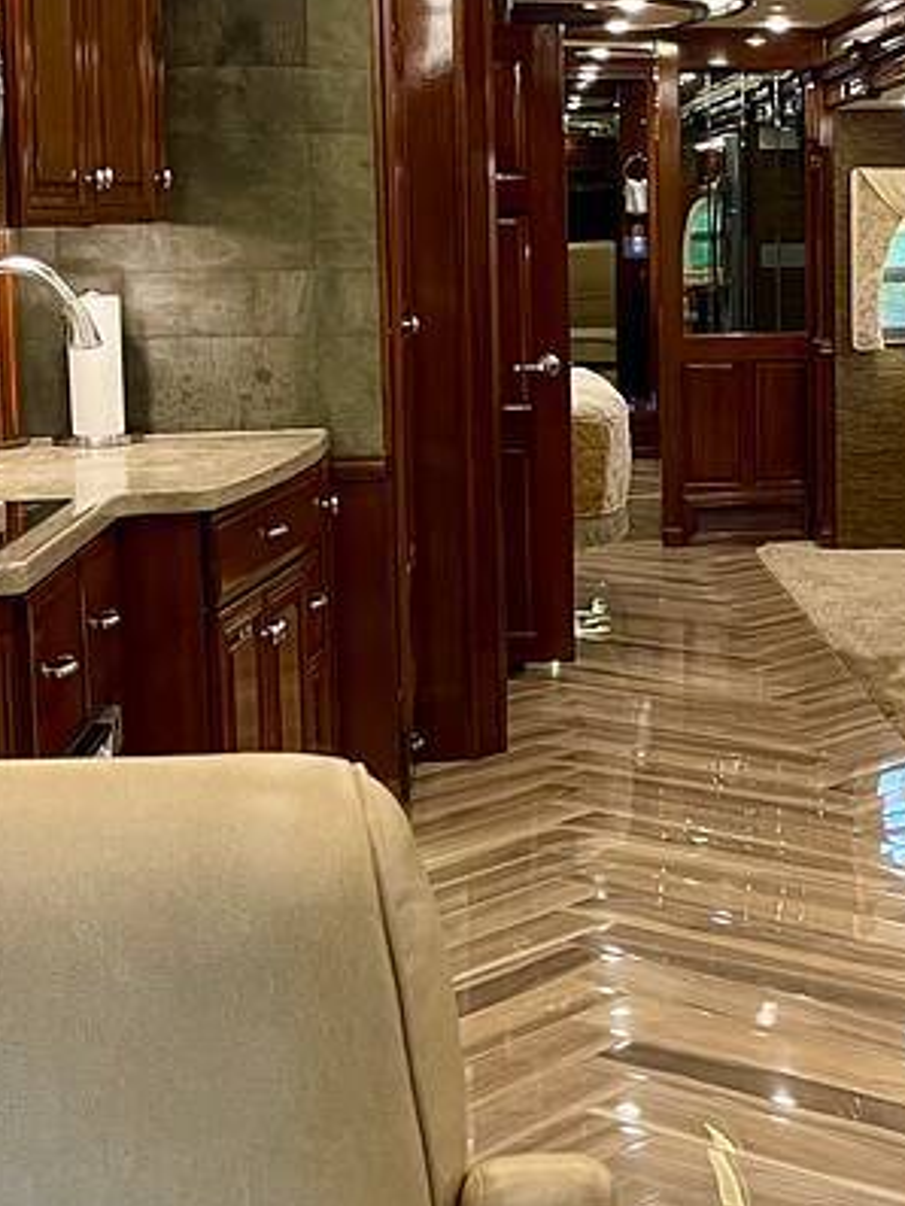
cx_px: 866
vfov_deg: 30.5
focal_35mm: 63
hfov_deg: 22.6
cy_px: 431
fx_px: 2195
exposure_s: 1/60
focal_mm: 5.1
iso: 250
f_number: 1.6
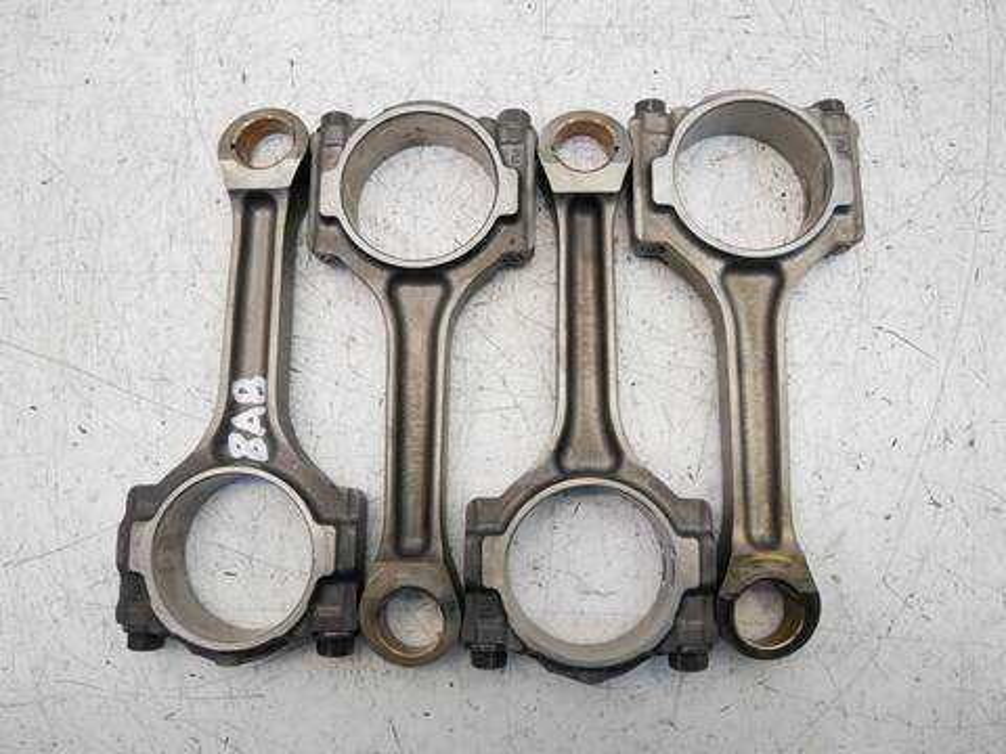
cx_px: 503
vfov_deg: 56.8
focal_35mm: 24
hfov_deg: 71.6
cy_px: 377
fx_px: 697
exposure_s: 1/60
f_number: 3.5
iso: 500
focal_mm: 12
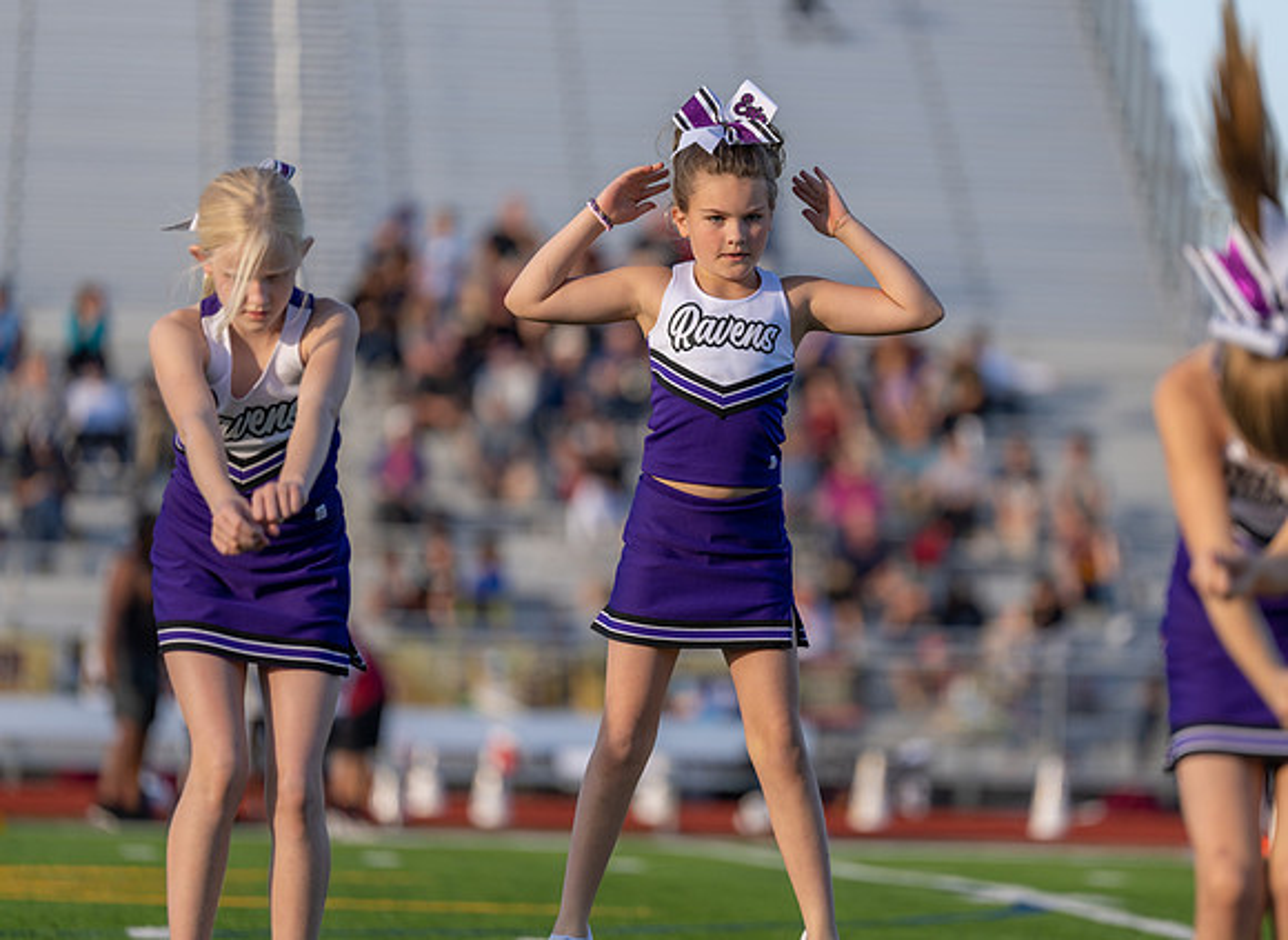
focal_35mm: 237
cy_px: 448
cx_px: 742
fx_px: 8731
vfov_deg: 6.2
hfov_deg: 8.4
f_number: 2.8
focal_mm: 200
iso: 100
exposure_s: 1/1000
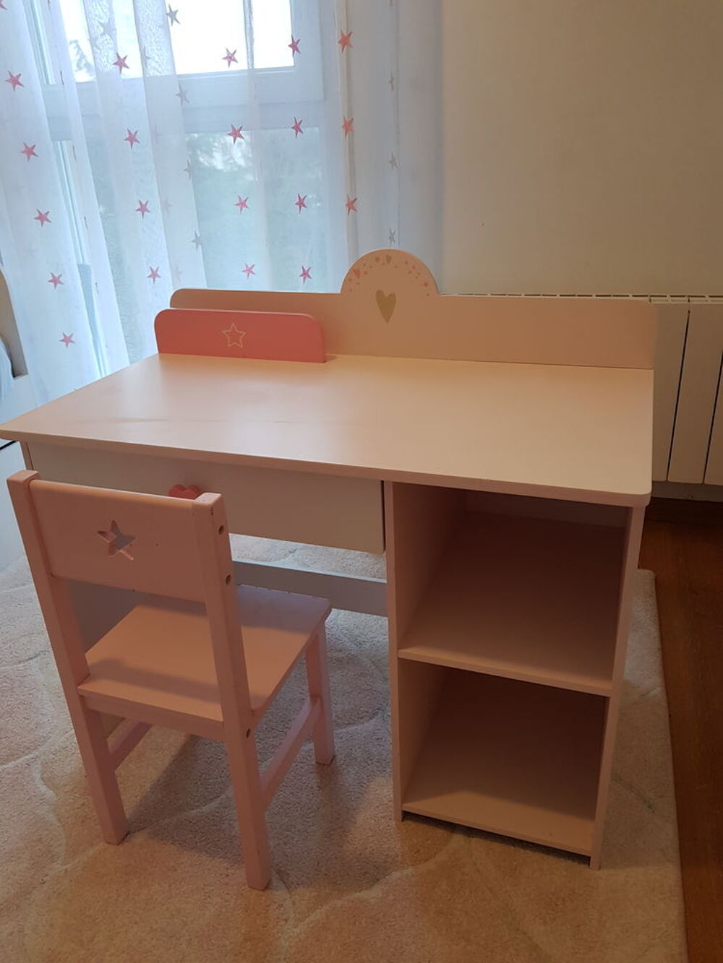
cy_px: 482
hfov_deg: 53.1
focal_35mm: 26
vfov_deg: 67.3
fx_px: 724
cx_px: 362
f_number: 1.7
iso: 100
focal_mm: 4.2
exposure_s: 1/50
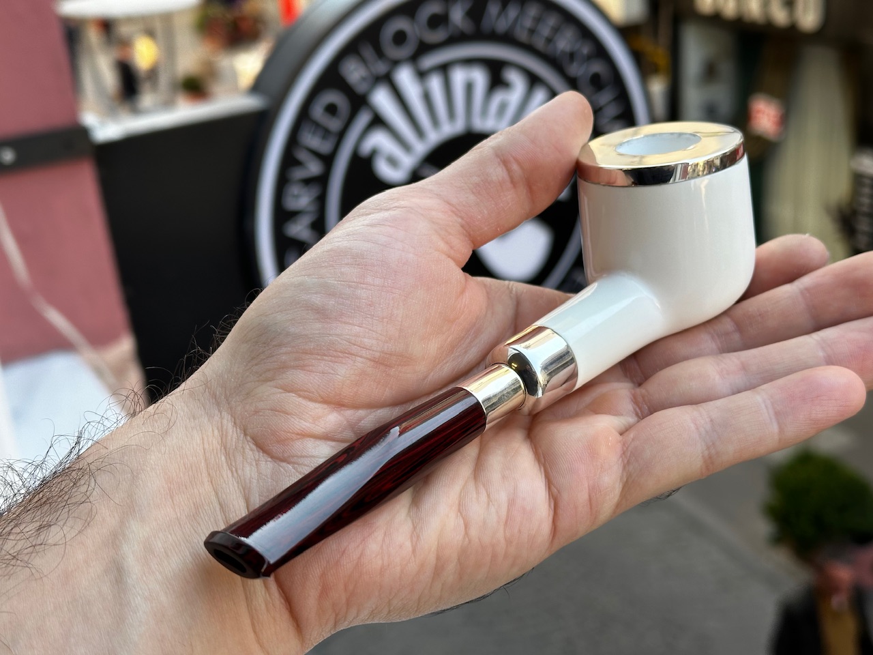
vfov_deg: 30.3
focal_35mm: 48
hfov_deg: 39.7
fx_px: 1211
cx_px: 436
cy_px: 328
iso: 64
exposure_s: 1/269
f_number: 1.78
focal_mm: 6.86
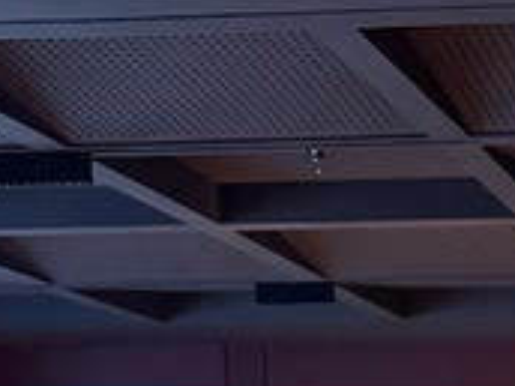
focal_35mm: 117
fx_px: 1741
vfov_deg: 11.0
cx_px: 764
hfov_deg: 15.6
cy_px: 865
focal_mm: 6.76
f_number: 1.78
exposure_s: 1/40
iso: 800
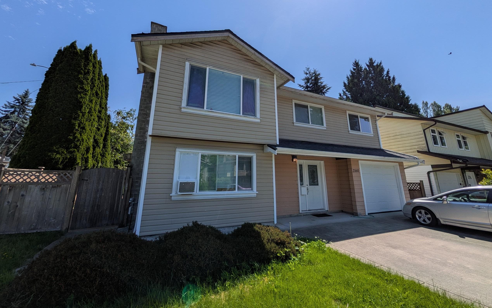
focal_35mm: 15
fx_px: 201
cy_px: 127
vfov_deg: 74.2
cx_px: 248
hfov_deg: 101.5
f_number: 2.2
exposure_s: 1/3012
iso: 52
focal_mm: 1.85
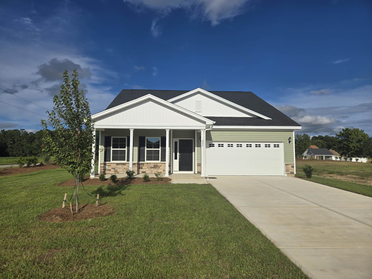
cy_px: 140
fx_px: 247
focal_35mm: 23
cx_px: 186
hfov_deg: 73.9
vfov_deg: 58.9
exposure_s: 1/4661
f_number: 1.8
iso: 25
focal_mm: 5.4
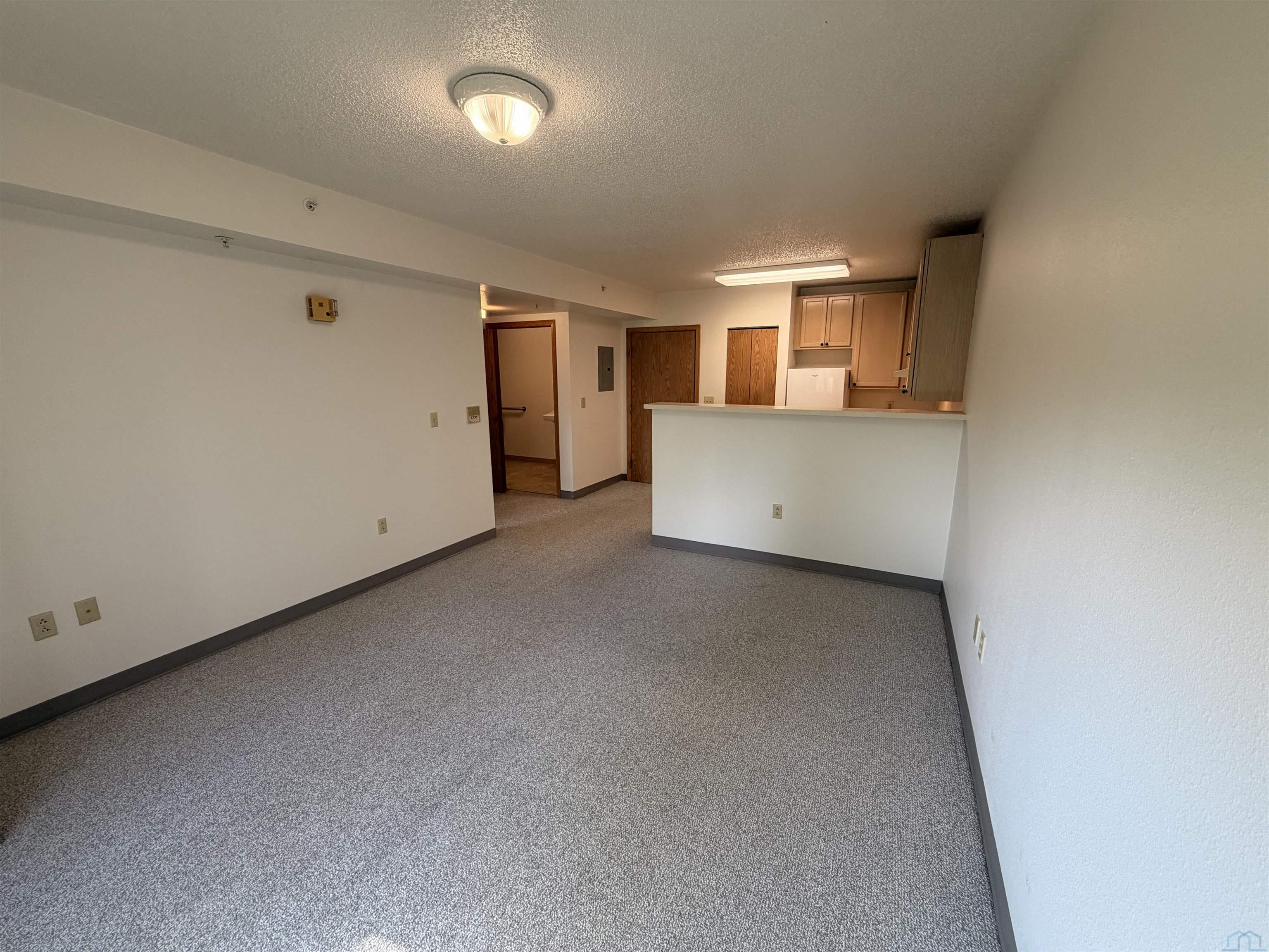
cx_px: 634
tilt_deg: -11.3
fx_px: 513
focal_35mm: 14
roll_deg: +0.1
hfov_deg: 102.1
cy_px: 476
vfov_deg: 85.7
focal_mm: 2.22
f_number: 2.2
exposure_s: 1/121
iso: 160
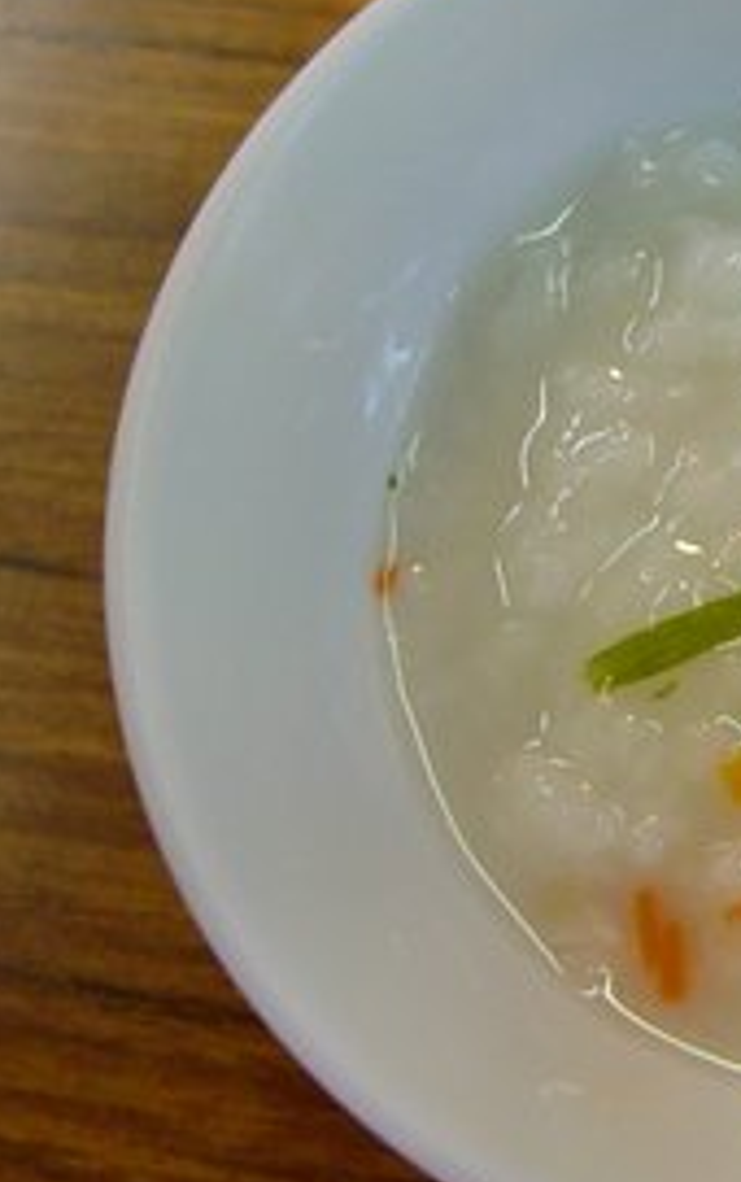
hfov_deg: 21.2
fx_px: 1805
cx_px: 942
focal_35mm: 56
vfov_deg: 36.2
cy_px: 571
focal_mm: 4.9
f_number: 2.6
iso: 400
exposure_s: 1/60
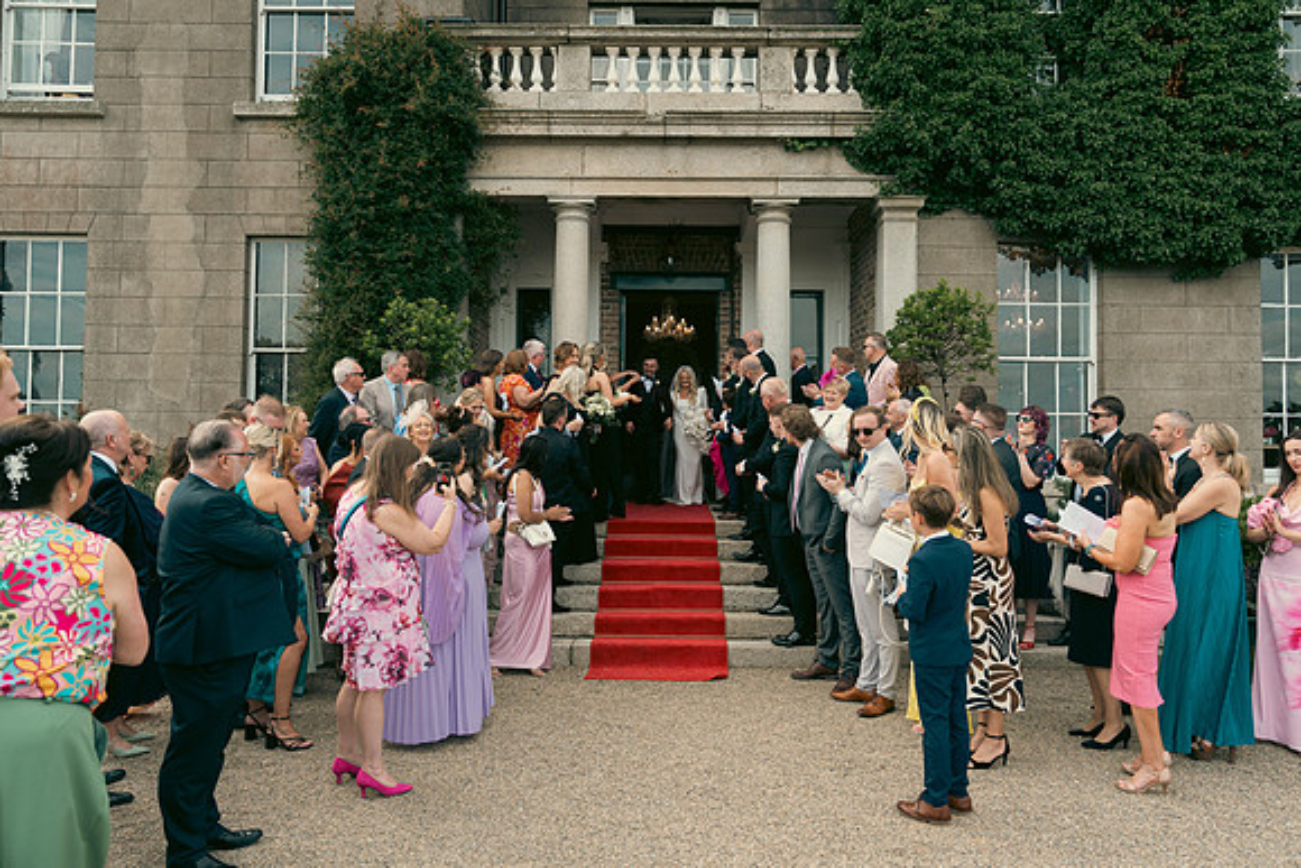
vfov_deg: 48.0
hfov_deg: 67.4
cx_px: 650
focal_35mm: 27
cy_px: 434
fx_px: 976
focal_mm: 27
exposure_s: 1/640
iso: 160
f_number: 3.5
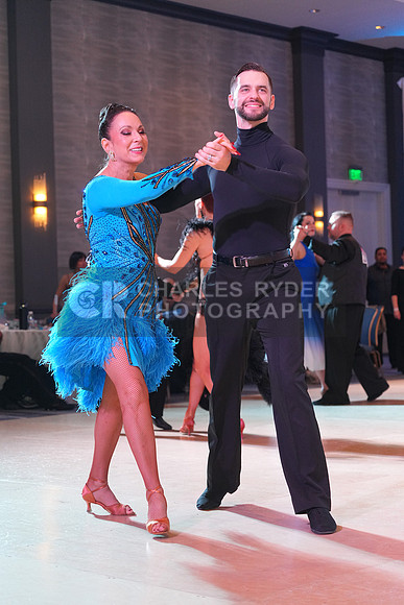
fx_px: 1178
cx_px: 202
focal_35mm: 70
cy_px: 302
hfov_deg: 19.5
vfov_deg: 28.8
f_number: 4
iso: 2500
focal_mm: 70
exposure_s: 1/250
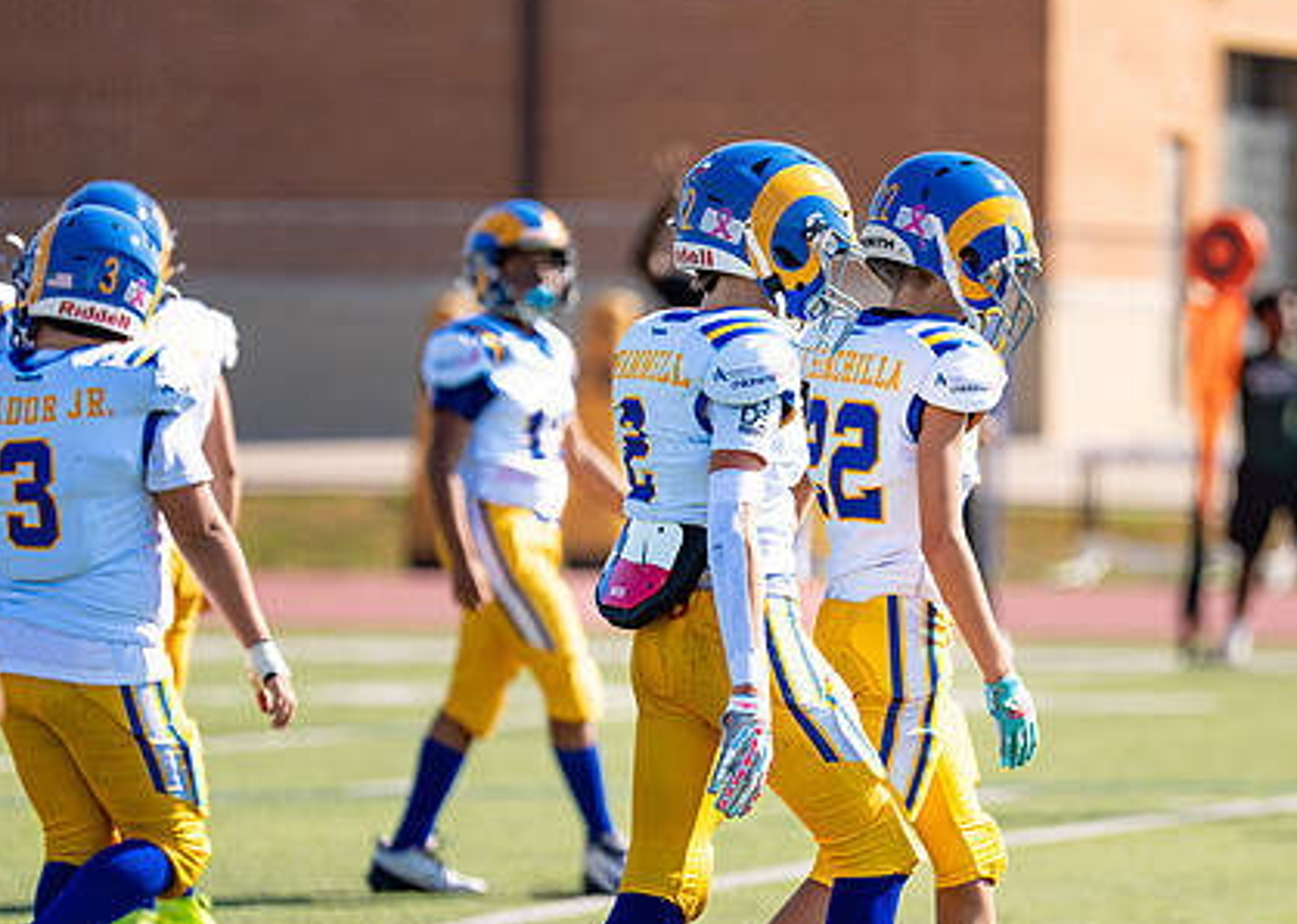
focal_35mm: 301
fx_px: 11080
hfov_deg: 6.7
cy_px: 545
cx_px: 831
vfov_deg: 4.8
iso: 100
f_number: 2.8
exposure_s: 1/2000
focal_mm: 175
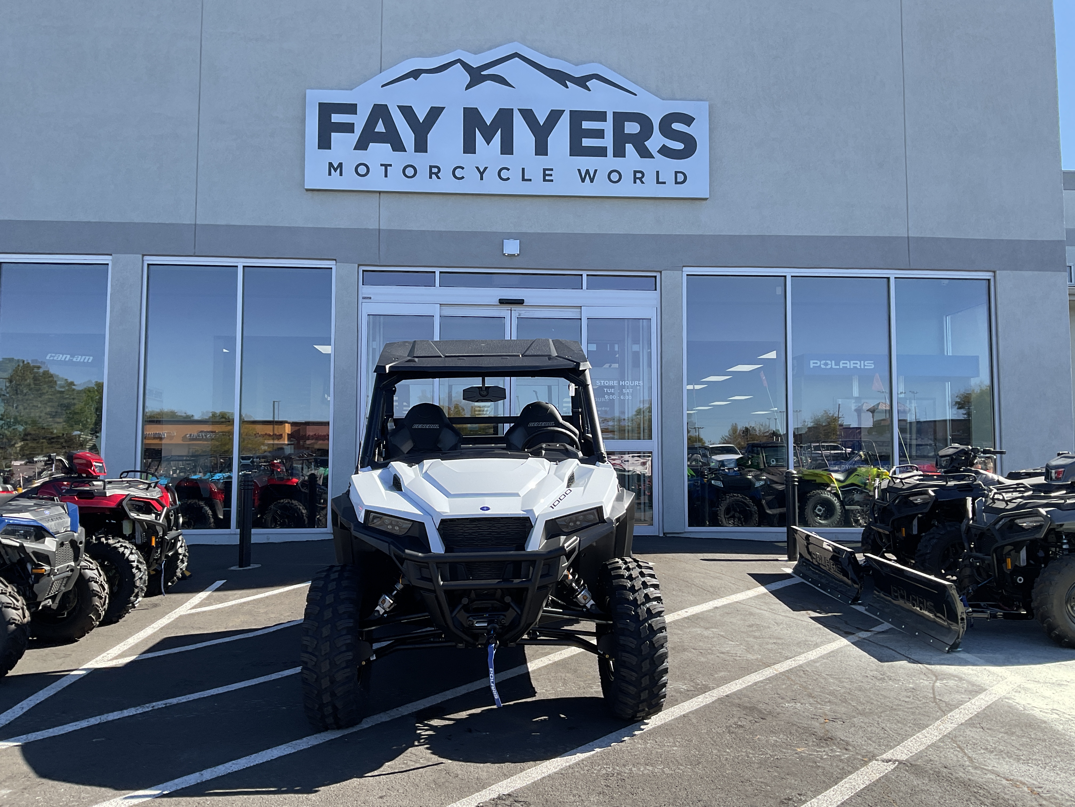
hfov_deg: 61.7
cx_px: 538
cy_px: 404
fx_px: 901
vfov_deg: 48.2
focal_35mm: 29
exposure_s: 1/574
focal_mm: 3
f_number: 1.8
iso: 16
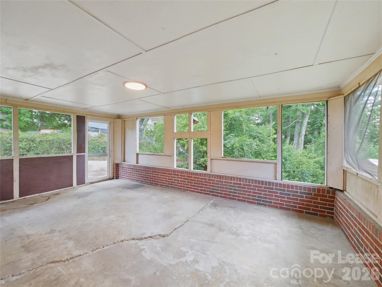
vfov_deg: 85.7
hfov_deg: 102.0
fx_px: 155
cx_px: 191
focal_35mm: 14
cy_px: 144
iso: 200
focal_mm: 7
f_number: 8
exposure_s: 1/4
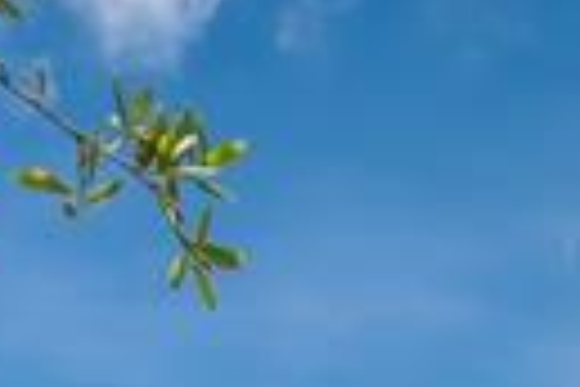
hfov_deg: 21.4
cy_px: 1377
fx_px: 1530
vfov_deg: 9.1
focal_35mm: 95
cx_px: 364
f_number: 10
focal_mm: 12
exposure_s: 1/160
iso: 100
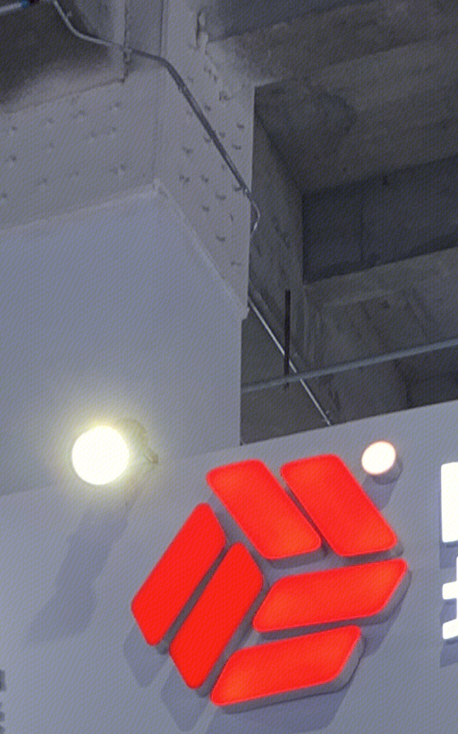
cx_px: 121
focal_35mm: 107
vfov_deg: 18.2
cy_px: 945
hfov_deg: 12.2
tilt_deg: +21.5
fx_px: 2138
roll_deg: -1.3
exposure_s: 1/100
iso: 25
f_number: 1.8
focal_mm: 4.25
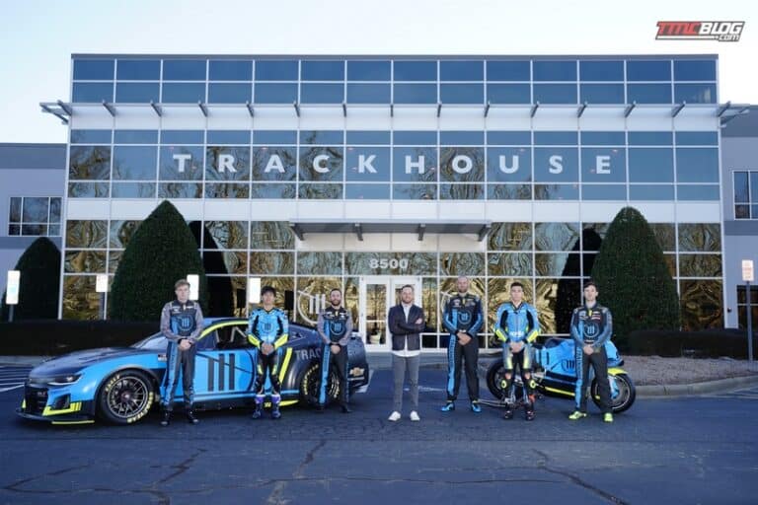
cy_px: 252
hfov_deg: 55.8
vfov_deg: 38.9
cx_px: 379
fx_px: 716
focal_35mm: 34
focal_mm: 34
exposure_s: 1/250
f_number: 9
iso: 640
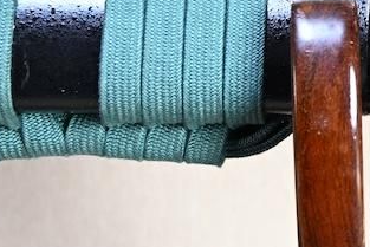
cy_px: 3
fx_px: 1378
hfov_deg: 14.5
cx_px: 508
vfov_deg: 10.2
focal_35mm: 134
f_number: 3.5
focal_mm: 20
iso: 100
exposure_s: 1/3
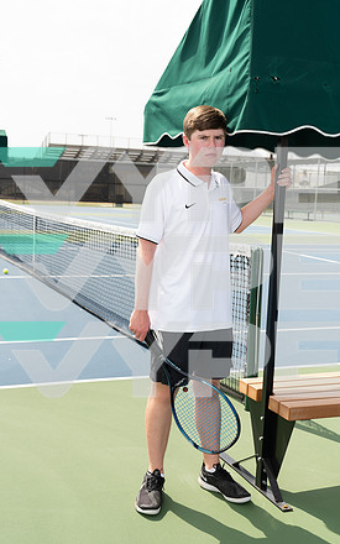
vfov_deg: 41.8
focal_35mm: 48
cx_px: 177
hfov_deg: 26.9
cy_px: 273
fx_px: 712
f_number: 5.6
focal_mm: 46
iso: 100
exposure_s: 1/250
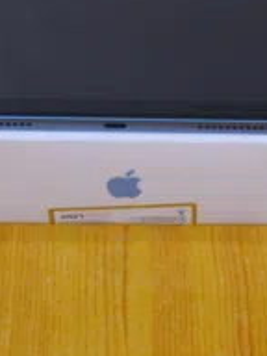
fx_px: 987
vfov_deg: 20.3
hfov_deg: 15.4
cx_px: 126
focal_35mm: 96
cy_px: 108
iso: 160
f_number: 1.6
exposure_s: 1/100
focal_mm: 6.57
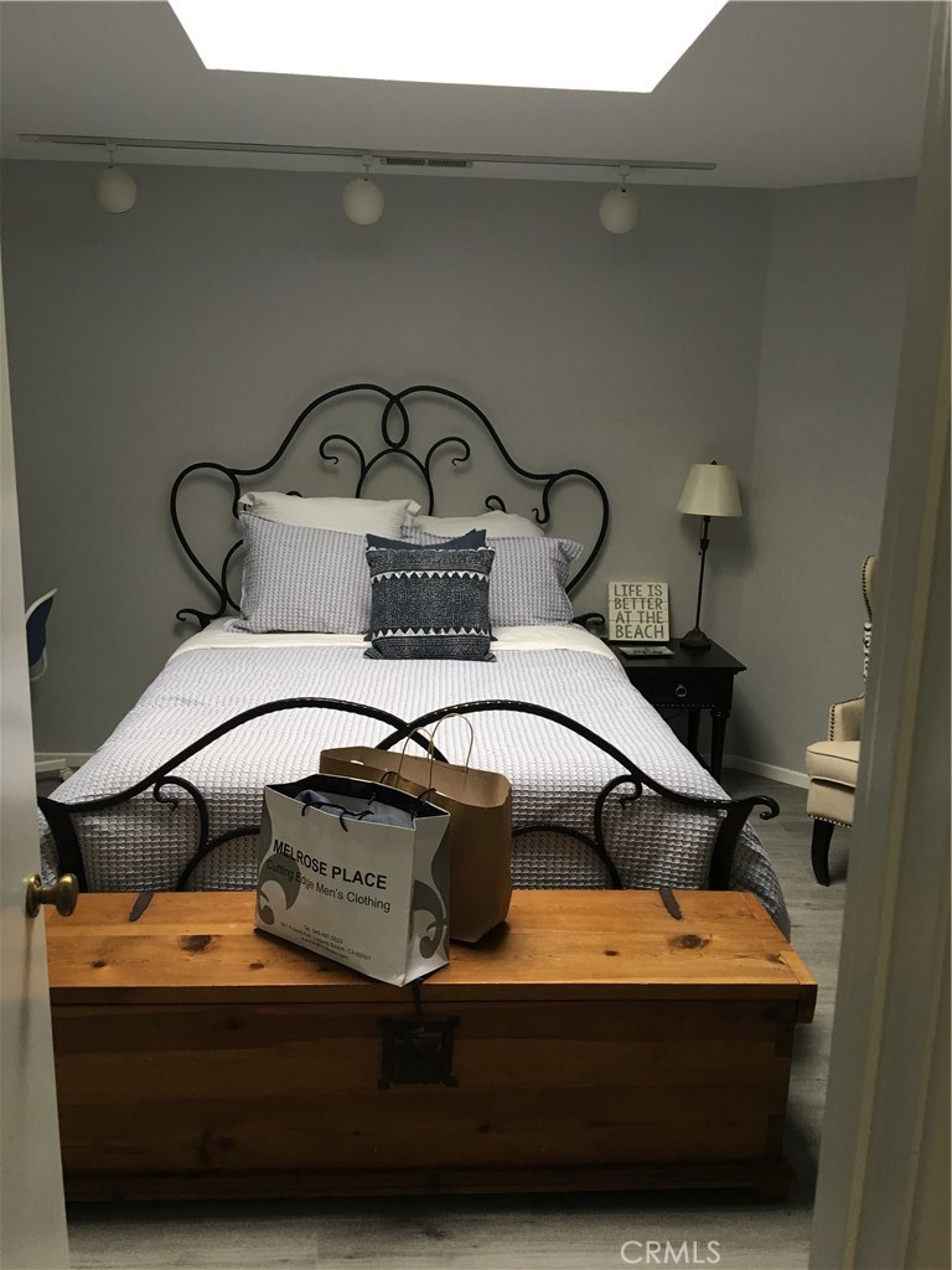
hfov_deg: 48.2
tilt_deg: -10.5
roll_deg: -0.8
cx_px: 476
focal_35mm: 29
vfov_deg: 61.7
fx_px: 1063
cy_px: 635
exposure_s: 1/15
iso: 32
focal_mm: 4.15
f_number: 2.2
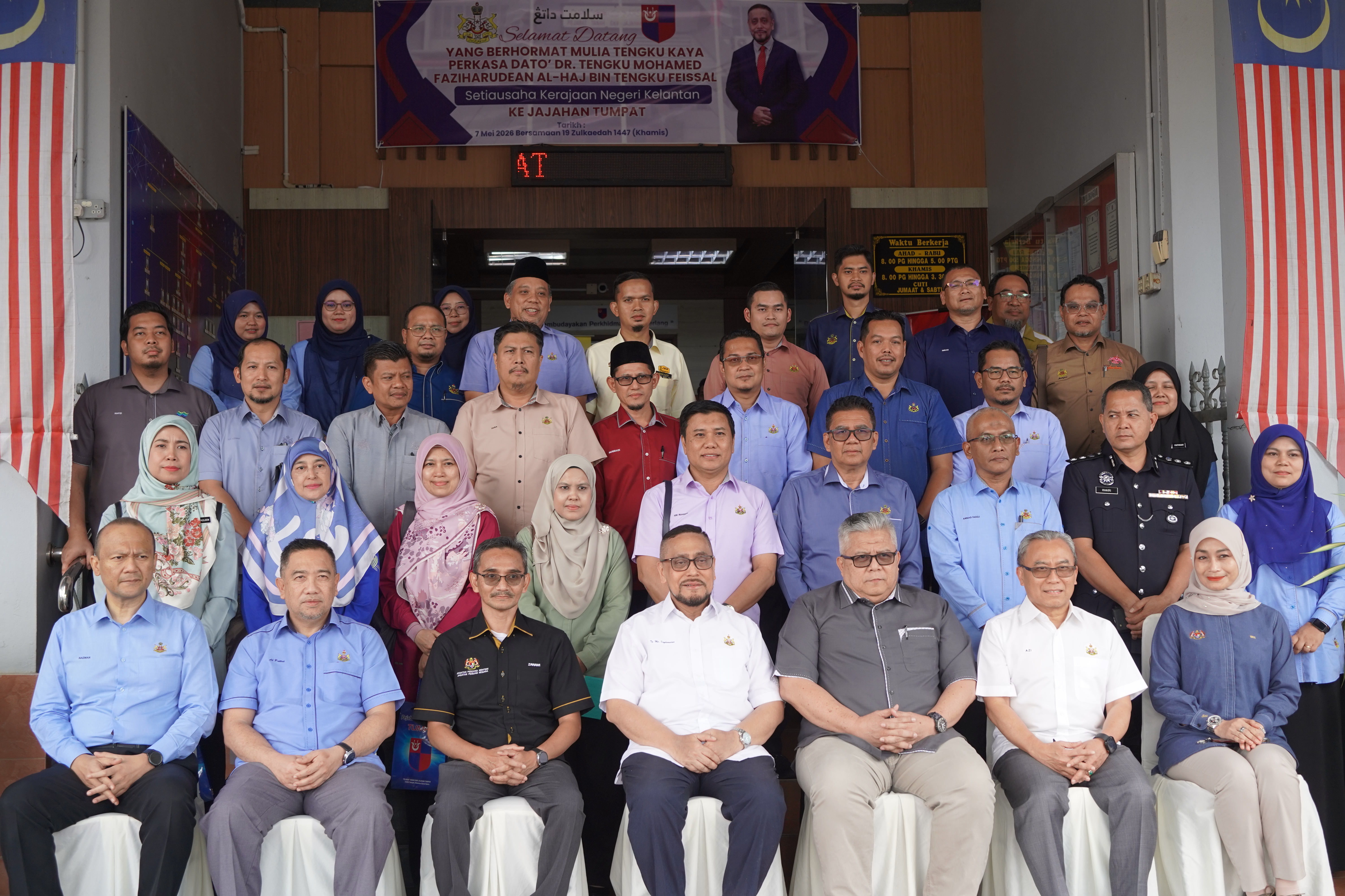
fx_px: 1756
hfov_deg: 41.9
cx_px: 672
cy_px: 448
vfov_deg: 28.6
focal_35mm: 47
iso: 400
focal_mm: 47
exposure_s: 1/160
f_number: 5.6
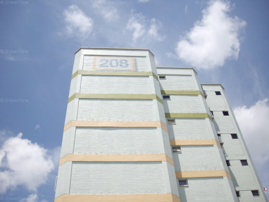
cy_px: 101
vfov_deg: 38.6
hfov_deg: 50.2
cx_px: 134
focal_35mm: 37
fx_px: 287
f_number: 5.6
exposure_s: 1/640
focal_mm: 6.2
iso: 80
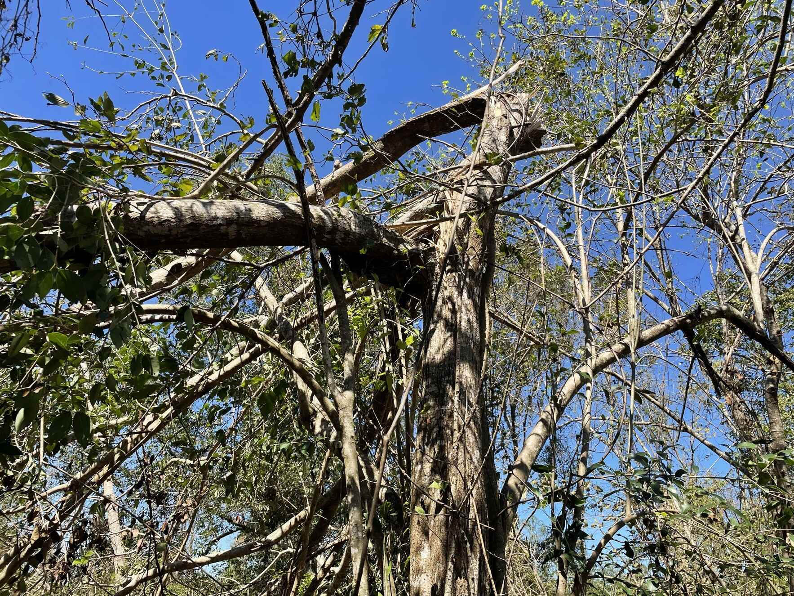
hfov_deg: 67.3
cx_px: 397
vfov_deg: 53.1
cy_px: 298
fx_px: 596
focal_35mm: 26
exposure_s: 1/1350
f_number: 1.6
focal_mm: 4.2
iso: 32
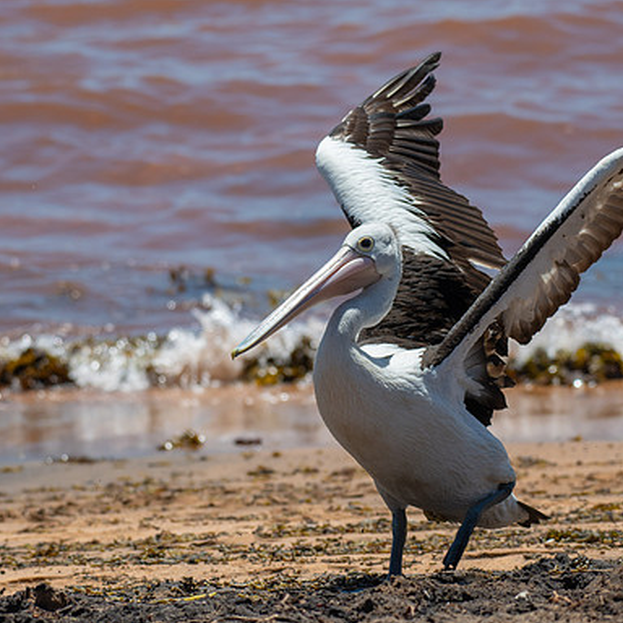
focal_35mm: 346
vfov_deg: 5.1
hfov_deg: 5.1
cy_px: 275
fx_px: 7045
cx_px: 295
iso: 220
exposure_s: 1/2000
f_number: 5.6
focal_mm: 200
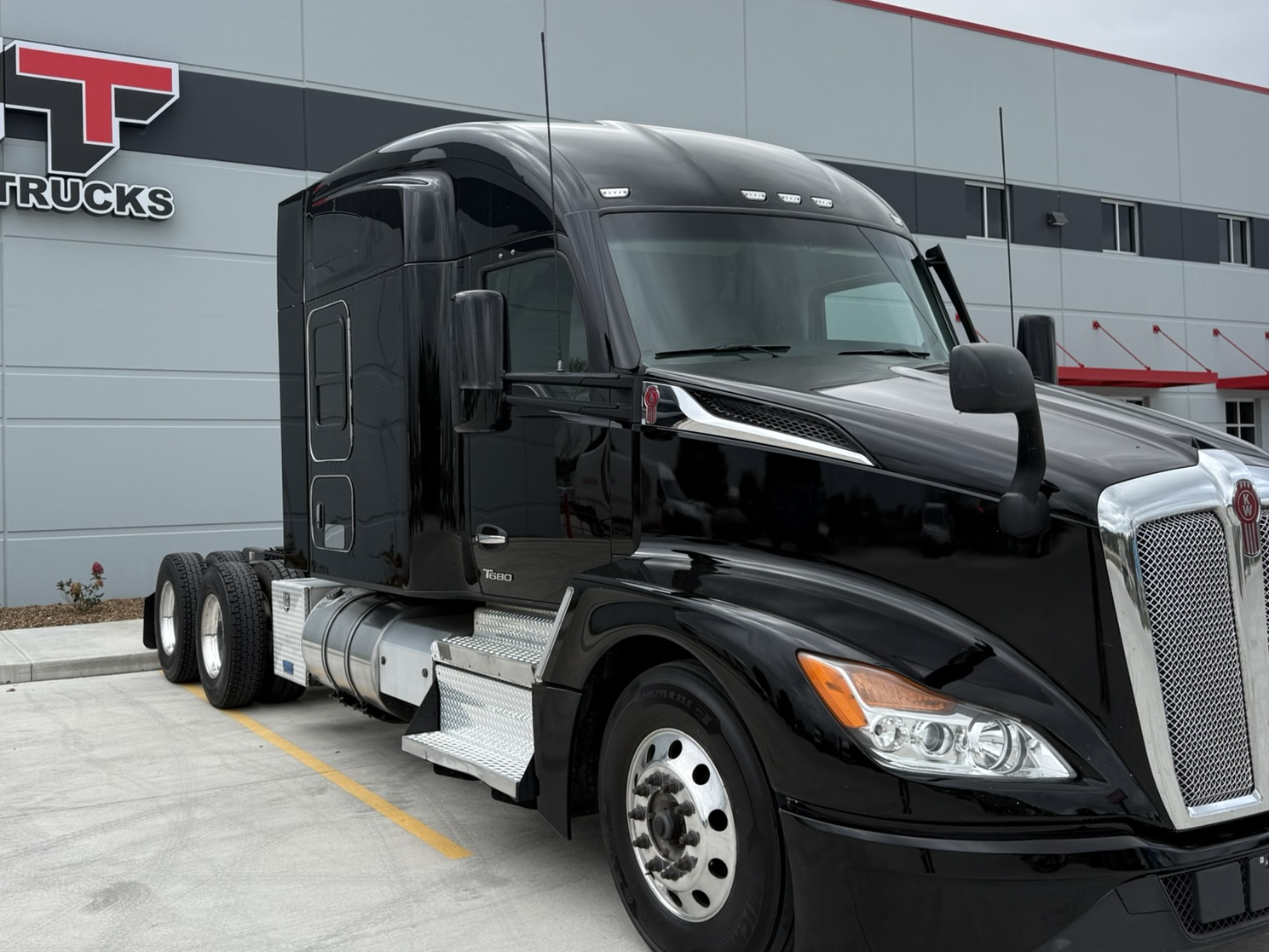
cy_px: 447
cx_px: 553
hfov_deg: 55.2
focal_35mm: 33
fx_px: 1210
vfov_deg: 42.9
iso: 80
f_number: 1.78
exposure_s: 1/1437
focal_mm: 6.76
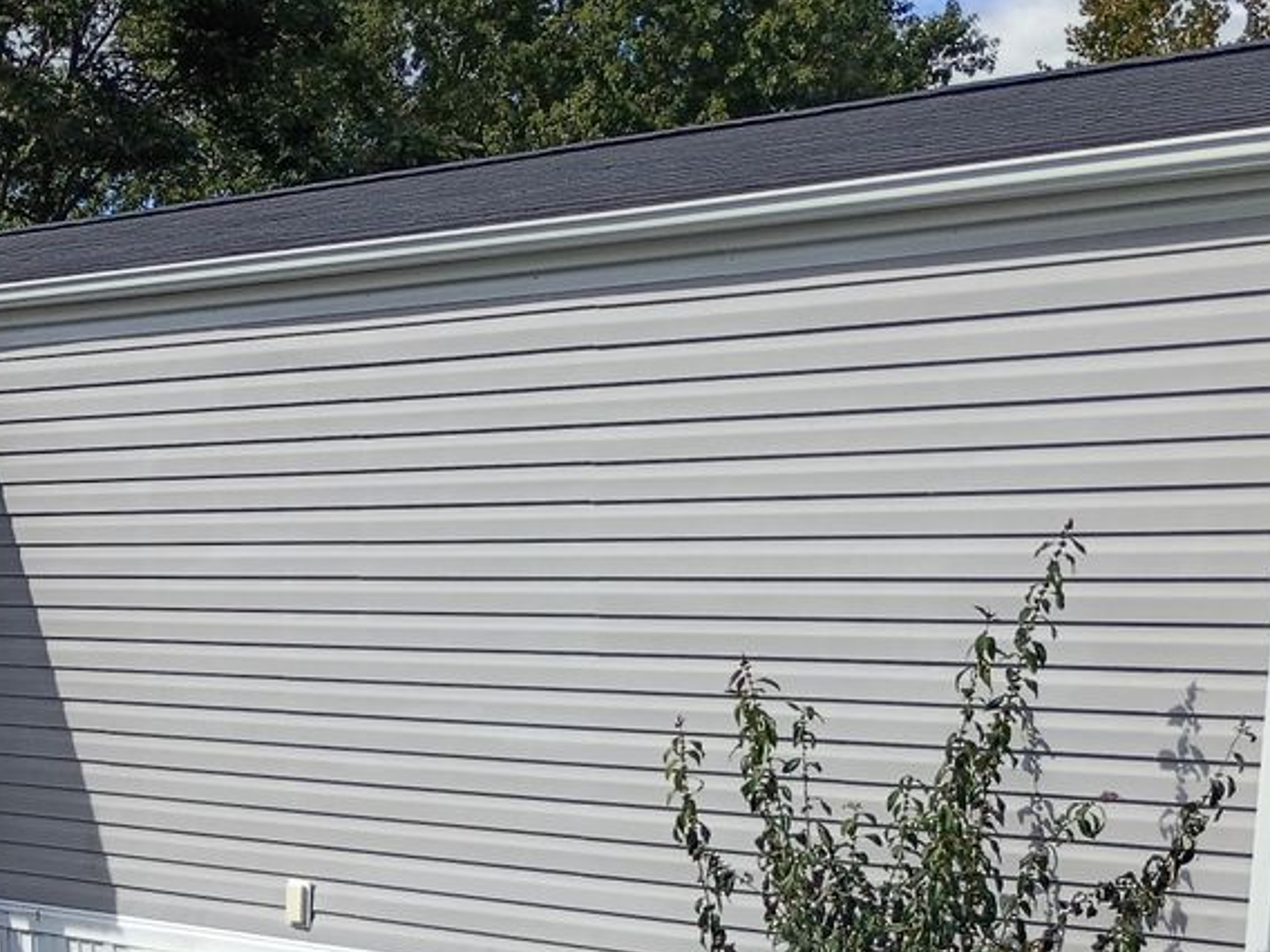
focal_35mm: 68
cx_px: 319
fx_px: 2495
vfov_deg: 20.5
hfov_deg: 28.2
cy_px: 1075
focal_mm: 4.27
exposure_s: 1/1070
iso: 106
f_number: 1.8
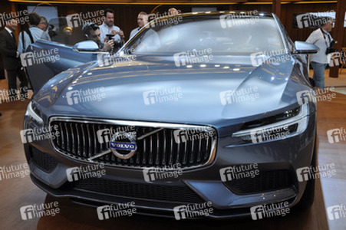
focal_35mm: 39
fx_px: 375
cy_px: 115
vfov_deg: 34.2
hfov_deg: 49.6
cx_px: 173
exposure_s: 1/125
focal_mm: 26
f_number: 6.3
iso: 640
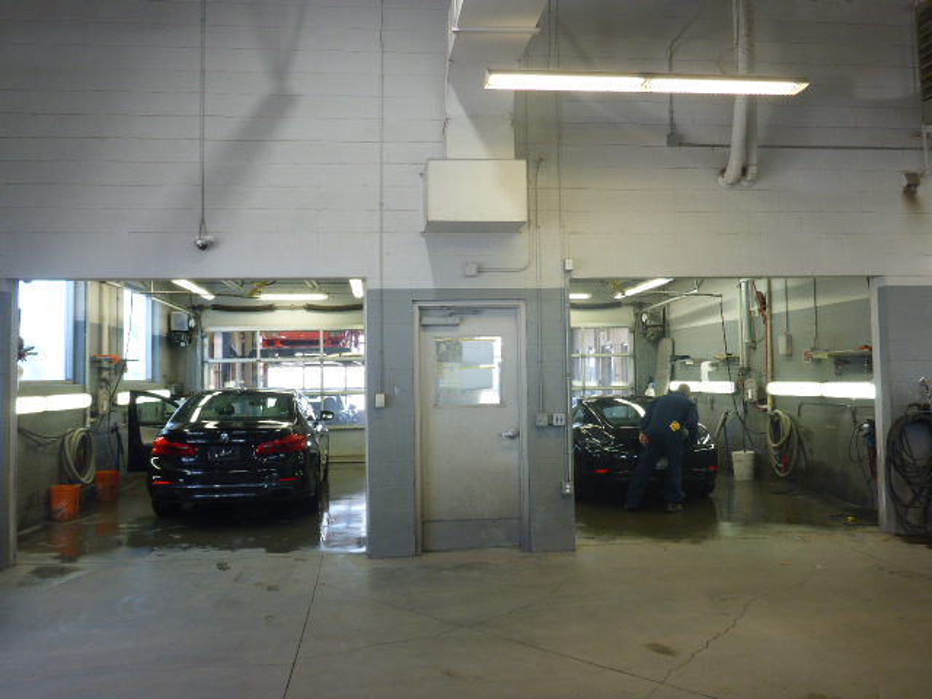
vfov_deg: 49.7
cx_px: 466
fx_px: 754
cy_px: 350
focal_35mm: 28
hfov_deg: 63.4
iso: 125
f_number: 3.3
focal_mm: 4.9
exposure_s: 1/60
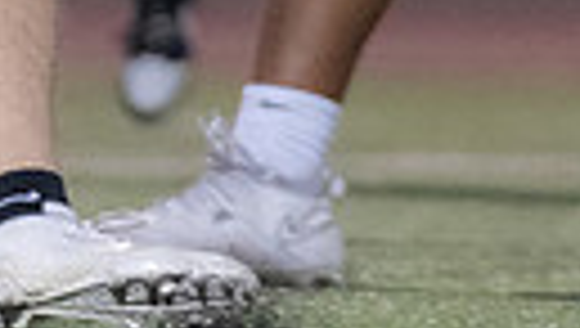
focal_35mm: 1958
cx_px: 462
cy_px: -516
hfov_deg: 1.1
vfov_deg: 0.6
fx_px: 30156
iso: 5000
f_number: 2.8
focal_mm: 200
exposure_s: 1/1000
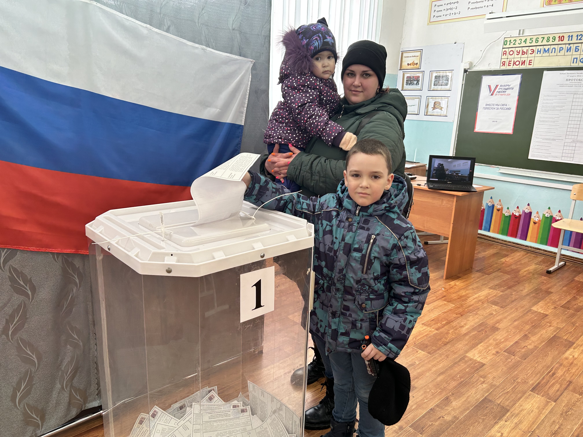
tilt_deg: -13.8
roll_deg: -1.3
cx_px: 292
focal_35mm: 26
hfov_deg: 67.3
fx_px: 438
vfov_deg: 53.1
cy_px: 218
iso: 50
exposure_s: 1/100
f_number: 1.5
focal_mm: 5.7
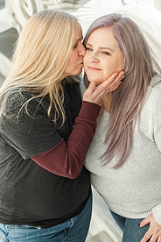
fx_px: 939
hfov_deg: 9.8
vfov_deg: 14.6
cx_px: 106
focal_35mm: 140
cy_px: 82
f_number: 4
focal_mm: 86
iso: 400
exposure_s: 1/1250
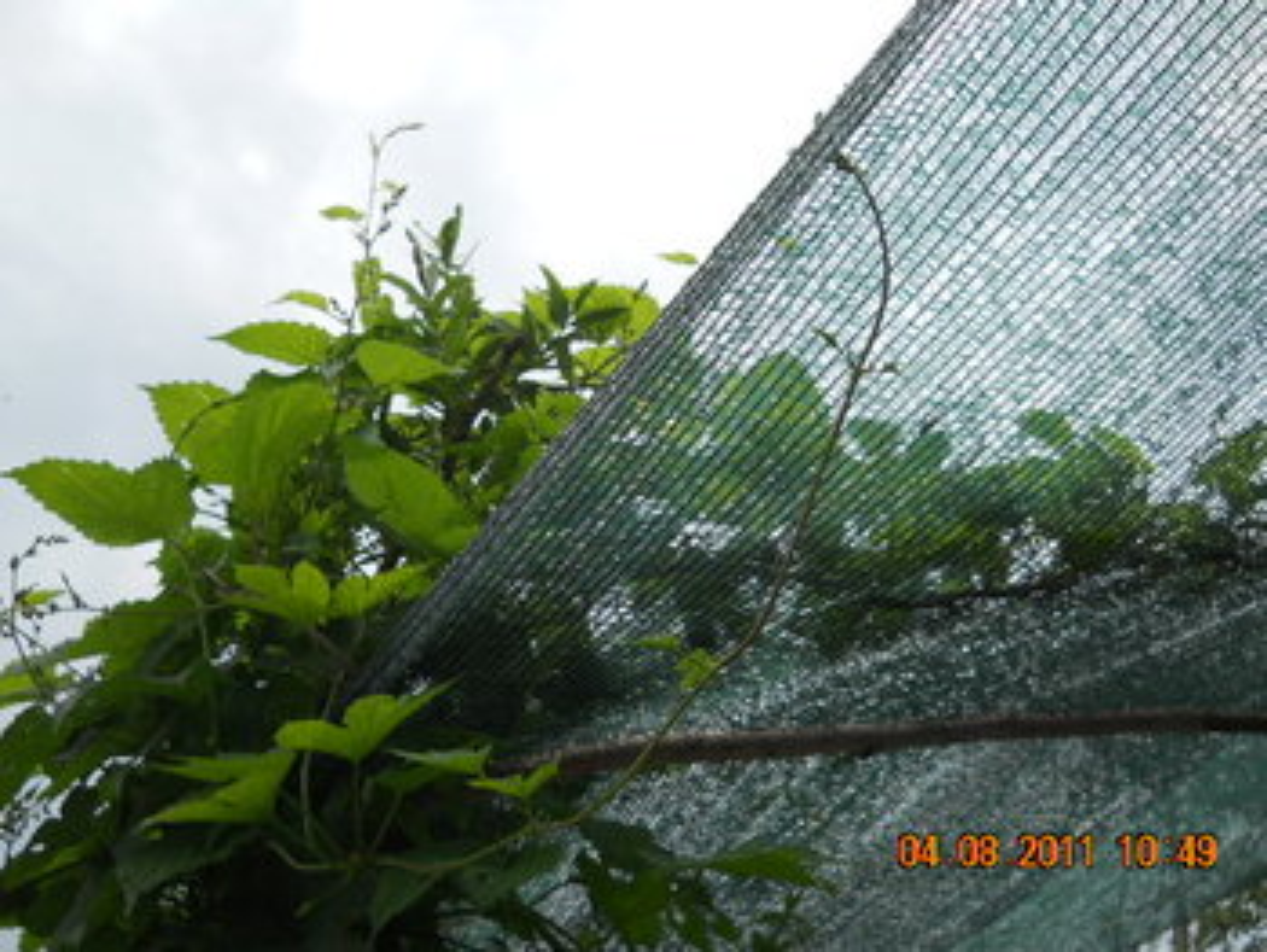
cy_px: 476
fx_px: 1502
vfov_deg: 35.2
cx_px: 634
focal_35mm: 41
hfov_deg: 45.7
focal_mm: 6.72
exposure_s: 1/320
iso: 80
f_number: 5.5
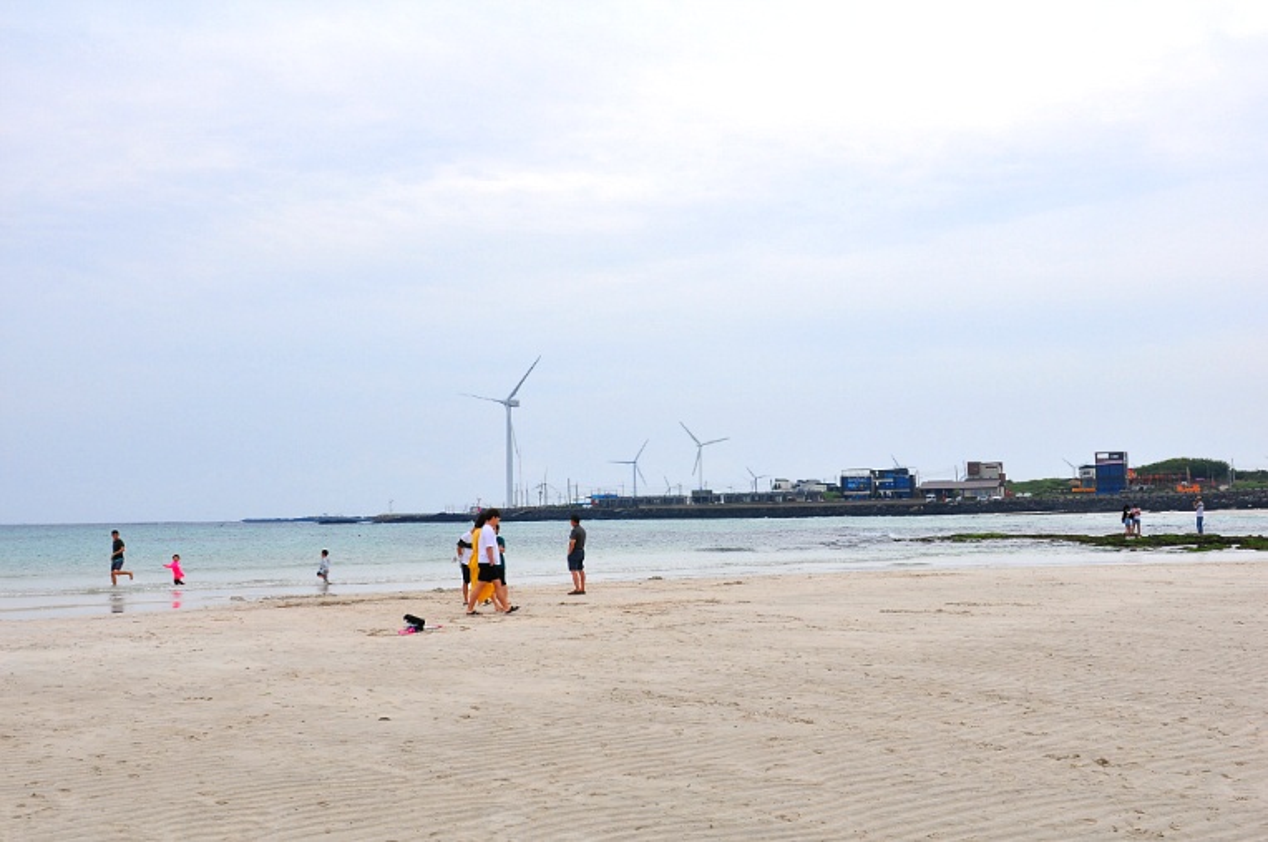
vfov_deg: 32.9
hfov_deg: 48.0
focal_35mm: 40
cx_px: 634
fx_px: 1424
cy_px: 421
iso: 200
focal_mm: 27
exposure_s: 1/100
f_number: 11
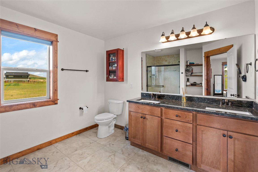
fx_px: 115
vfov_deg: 73.7
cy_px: 86
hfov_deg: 96.7
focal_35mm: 16
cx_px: 129
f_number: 11
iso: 400
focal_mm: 16
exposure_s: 1/10
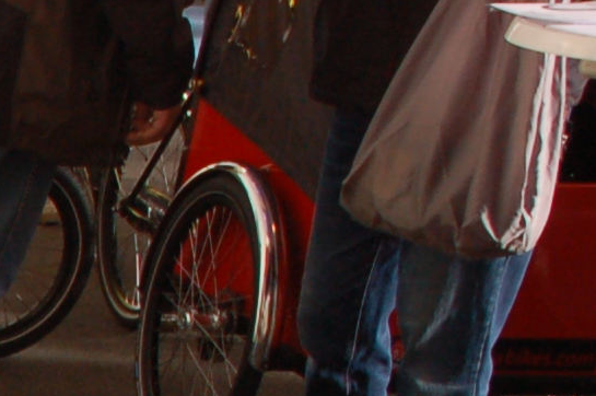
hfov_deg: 10.9
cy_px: 1075
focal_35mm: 149
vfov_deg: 8.2
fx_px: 2464
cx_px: -993
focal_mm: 18
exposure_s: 1/50
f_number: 8
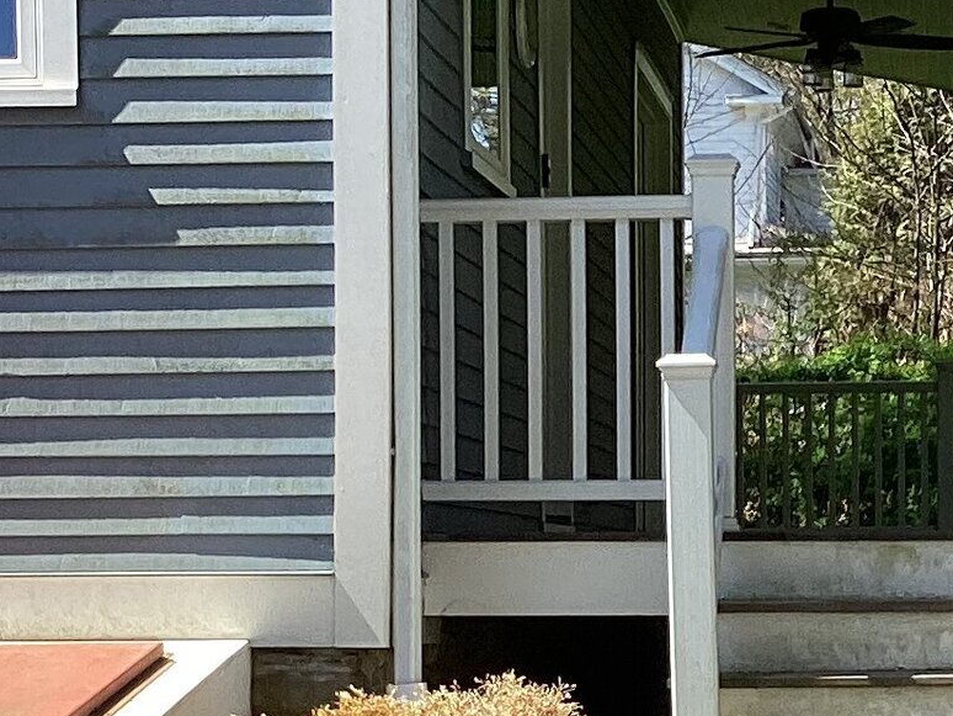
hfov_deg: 16.0
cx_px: 651
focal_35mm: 123
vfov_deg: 11.9
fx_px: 3387
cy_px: 723
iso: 25
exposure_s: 1/617
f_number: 2.4
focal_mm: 3.3
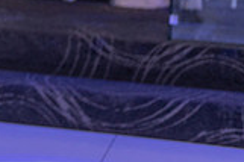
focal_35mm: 173
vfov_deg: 7.8
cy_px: -76
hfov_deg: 11.2
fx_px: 1171
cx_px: -161
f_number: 2.8
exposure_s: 1/125
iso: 800
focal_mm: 48
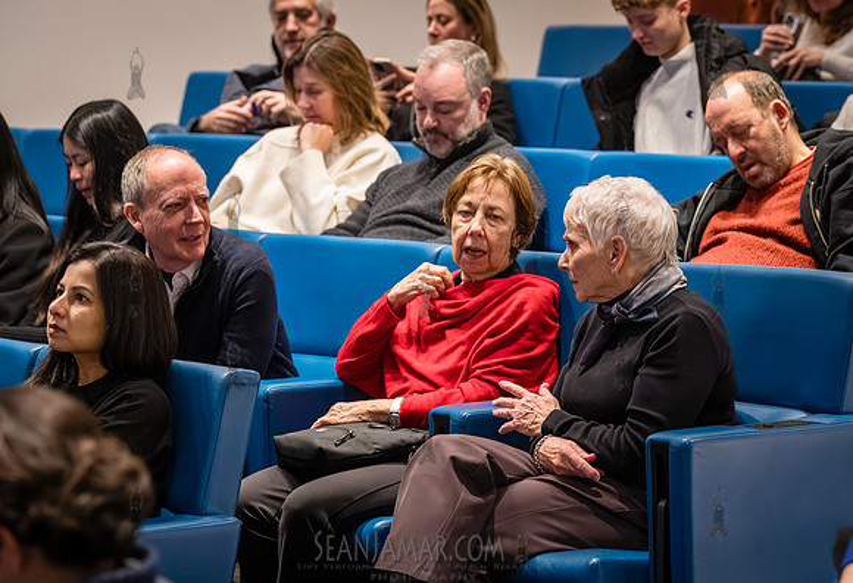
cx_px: 462
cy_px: 243
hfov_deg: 12.7
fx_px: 3827
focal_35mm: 160
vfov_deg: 8.7
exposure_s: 1/200
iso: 6400
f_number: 5
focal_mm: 128
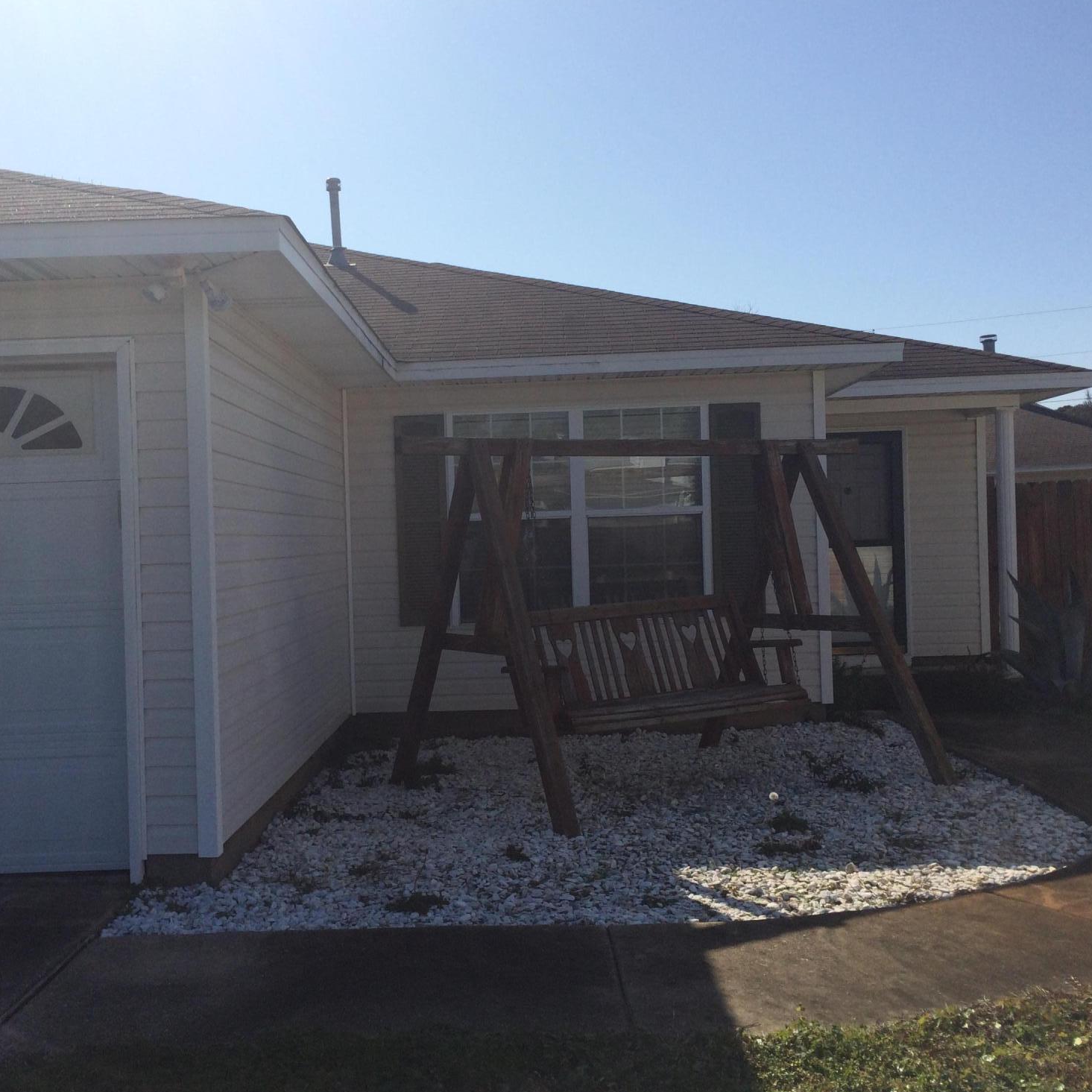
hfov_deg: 47.1
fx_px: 1249
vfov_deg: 47.2
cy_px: 541
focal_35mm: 35
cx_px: 470
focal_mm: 4.15
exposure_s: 1/4566
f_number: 2.2
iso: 32
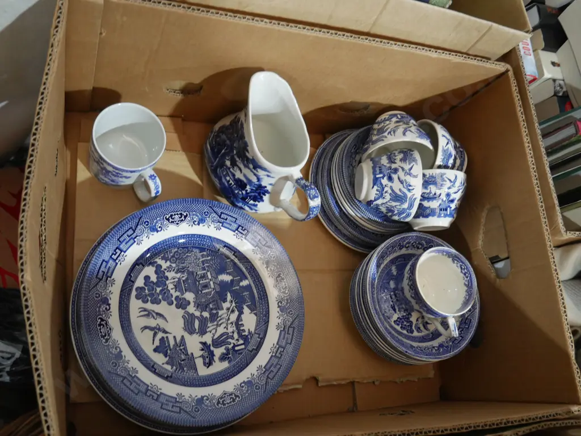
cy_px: 218
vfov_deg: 44.2
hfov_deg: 56.8
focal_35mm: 32
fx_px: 537
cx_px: 290
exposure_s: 1/60
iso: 1600
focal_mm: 16
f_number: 3.6
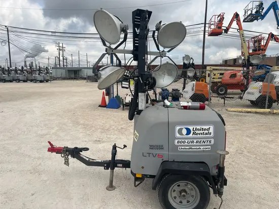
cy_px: 104
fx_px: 210
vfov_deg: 53.1
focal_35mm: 26
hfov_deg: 67.3
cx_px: 140
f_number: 1.6
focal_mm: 5.1
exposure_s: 1/3049
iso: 50
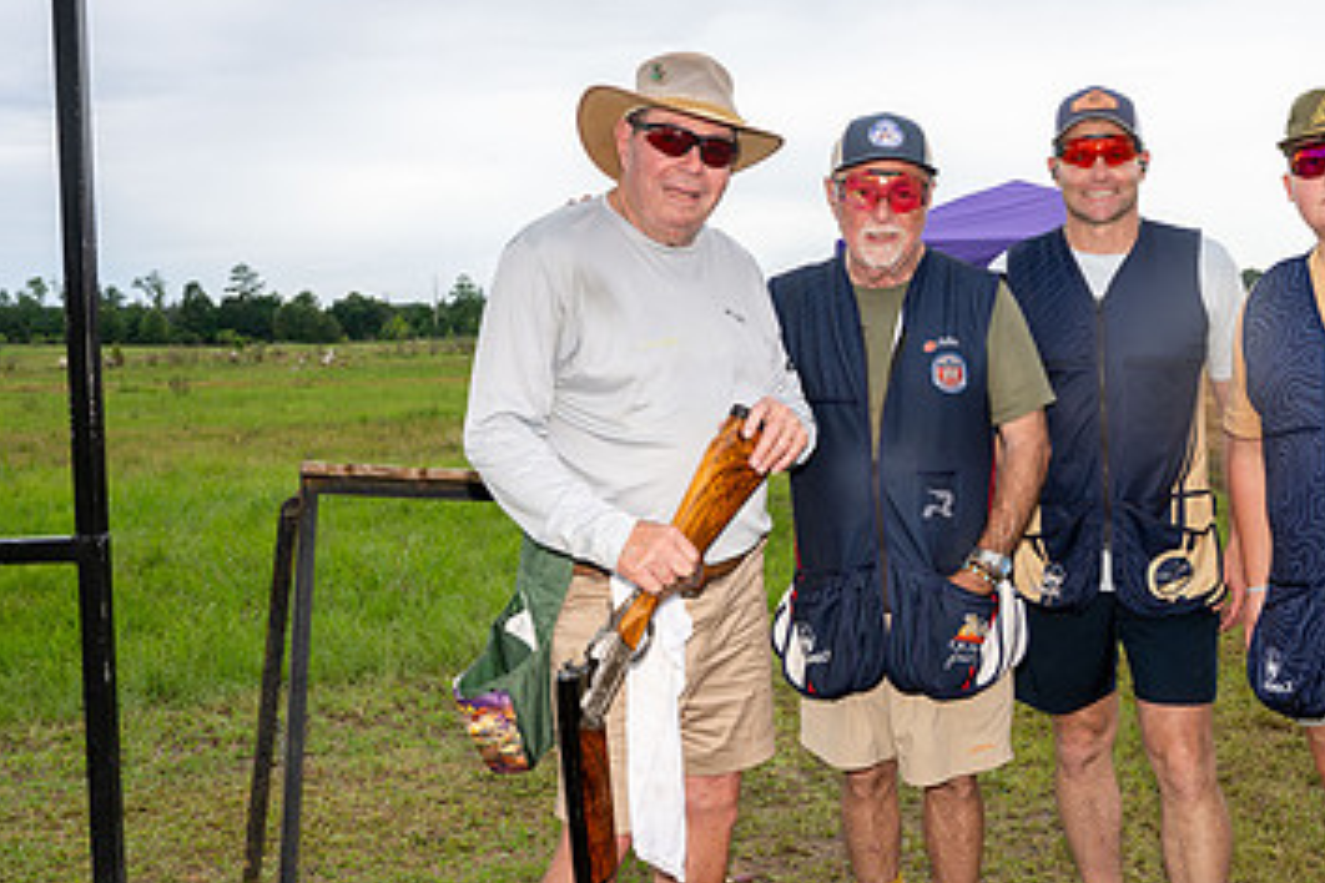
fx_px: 1509
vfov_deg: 32.6
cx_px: 895
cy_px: 447
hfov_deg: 46.6
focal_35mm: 41
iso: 90
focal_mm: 25
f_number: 5
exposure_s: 1/100
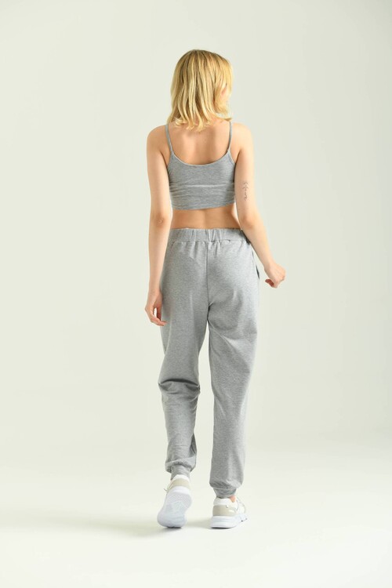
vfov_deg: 26.0
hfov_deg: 17.5
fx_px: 1274
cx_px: 196
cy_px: 294
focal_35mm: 78
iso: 125
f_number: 5.6
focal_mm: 78
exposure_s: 1/160
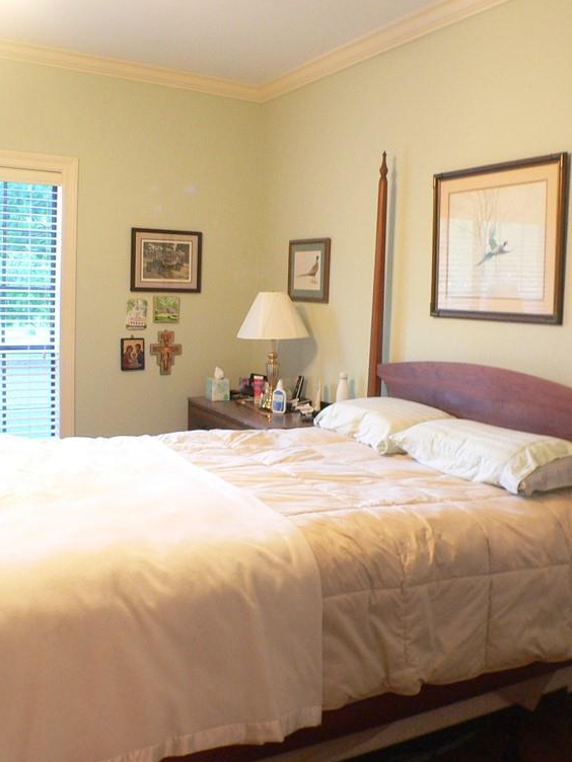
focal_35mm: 49
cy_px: 376
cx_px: 338
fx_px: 1080
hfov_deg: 29.6
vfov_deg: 38.9
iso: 200
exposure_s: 1/5
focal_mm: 6
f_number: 2.8
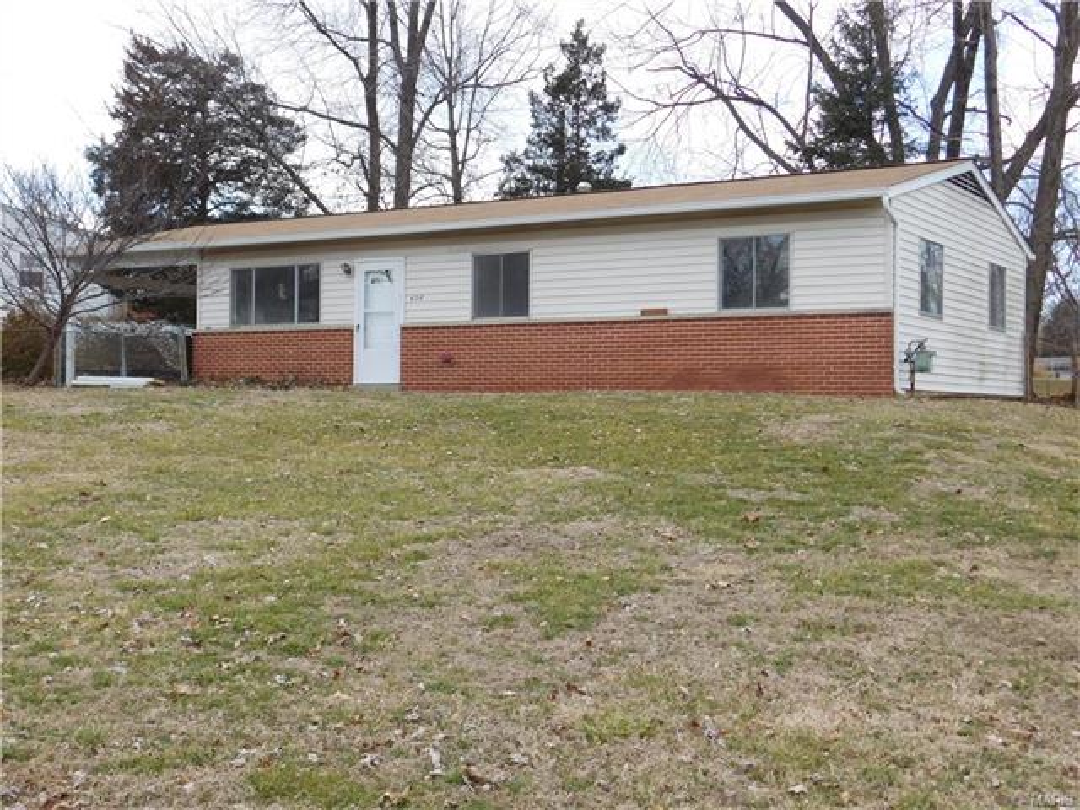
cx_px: 540
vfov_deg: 32.2
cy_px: 405
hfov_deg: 42.1
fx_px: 1404
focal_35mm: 45
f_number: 3.7
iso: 125
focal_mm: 8
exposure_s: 1/320
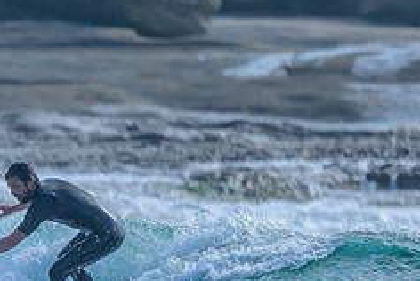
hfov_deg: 0.9
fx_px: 28245
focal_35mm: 2418
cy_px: 309
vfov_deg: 0.6
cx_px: 0
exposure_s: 1/2000
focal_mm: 800
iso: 280
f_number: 6.3
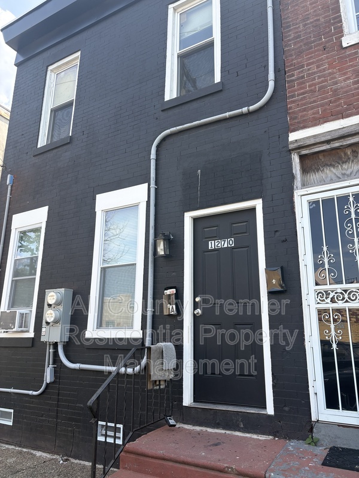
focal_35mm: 26
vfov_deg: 67.3
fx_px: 360
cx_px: 180
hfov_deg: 53.1
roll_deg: -2.0
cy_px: 239
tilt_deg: +15.1
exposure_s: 1/641
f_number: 1.6
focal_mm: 5.96
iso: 50
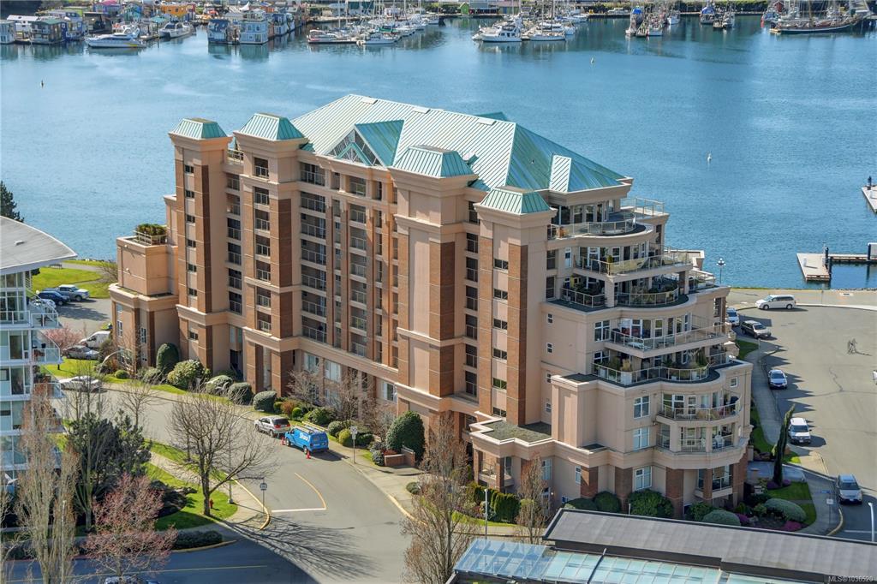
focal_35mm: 78
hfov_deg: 26.0
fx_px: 1899
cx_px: 438
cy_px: 292
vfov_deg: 17.5
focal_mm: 52
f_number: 7.1
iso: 250
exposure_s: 1/250
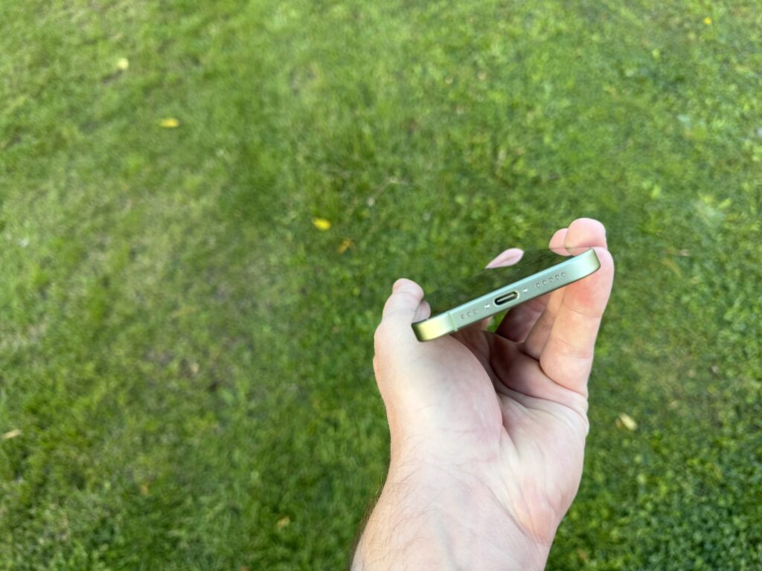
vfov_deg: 56.8
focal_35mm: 24
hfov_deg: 71.6
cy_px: 286
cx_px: 381
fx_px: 528
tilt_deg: -54.6
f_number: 1.78
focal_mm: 6.76
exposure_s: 1/445
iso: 80
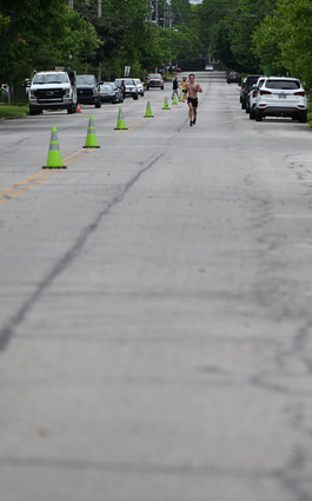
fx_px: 3598
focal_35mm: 264
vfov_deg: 8.0
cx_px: 191
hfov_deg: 5.0
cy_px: 270
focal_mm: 200
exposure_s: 1/1000
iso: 250
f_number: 4
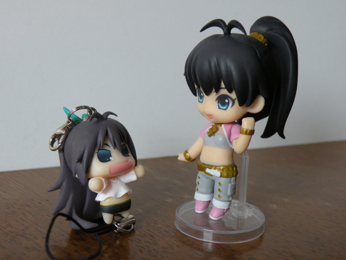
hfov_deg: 34.3
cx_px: 173
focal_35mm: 56
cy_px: 130
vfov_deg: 26.1
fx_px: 560
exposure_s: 1/124
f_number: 3.5
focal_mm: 9.8
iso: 200
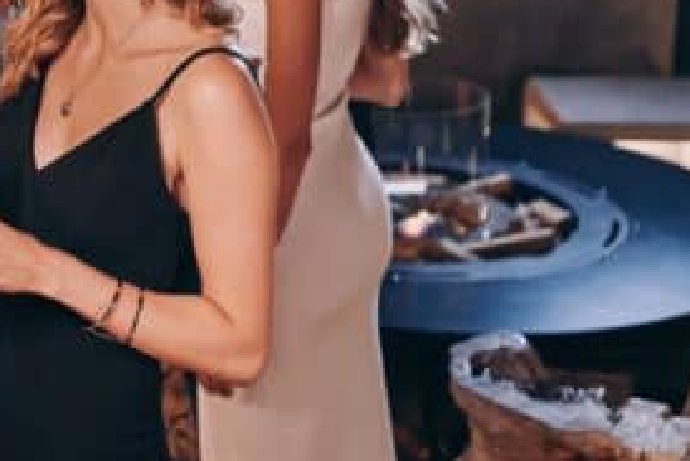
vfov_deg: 9.8
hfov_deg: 14.3
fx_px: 2685
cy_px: 65
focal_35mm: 140
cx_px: -106
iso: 1600
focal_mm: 50
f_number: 2.8
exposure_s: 1/125
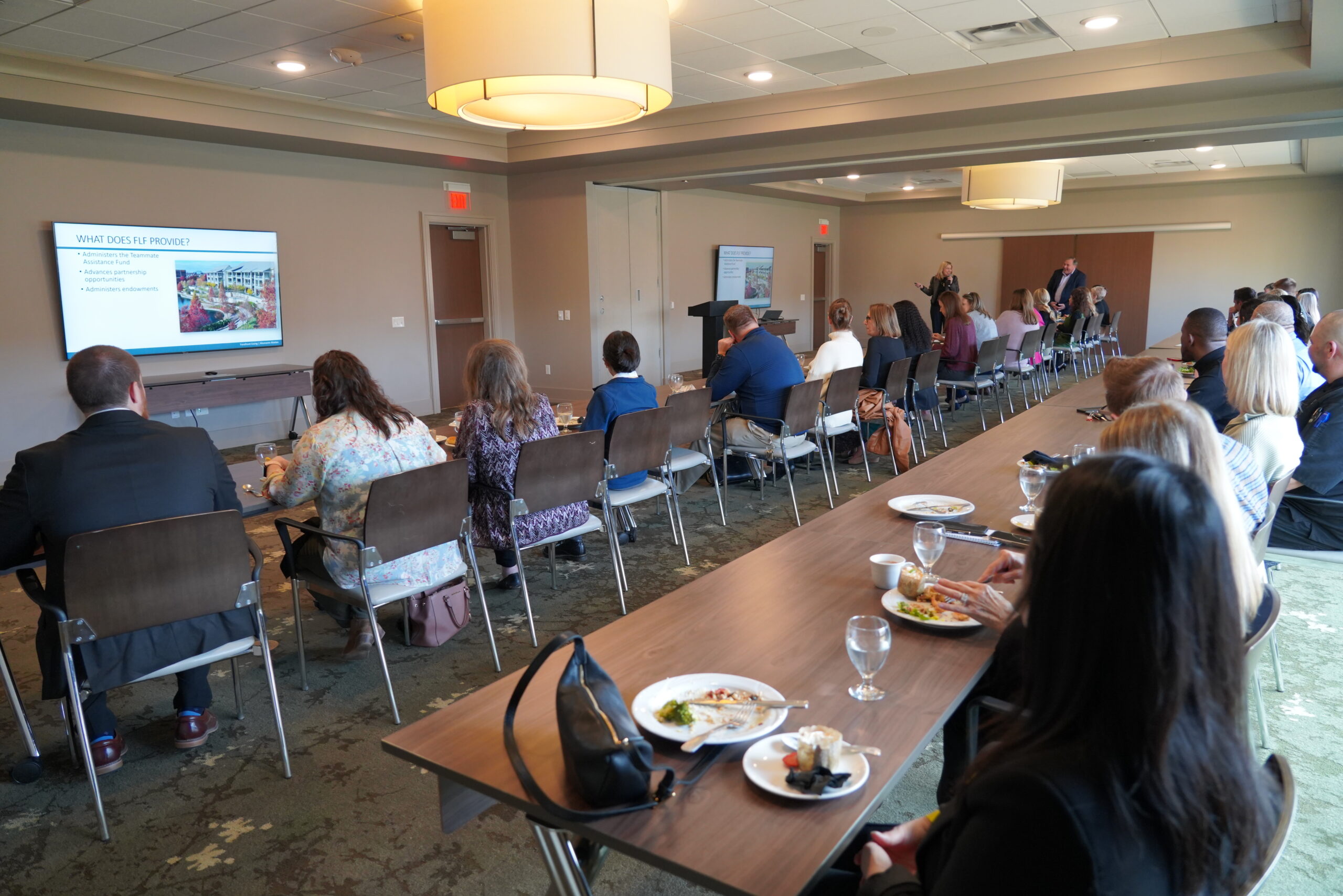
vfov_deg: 53.1
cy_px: 448
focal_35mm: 24
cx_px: 672
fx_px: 895
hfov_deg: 73.7
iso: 2500
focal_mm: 24
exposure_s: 1/160
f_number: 4
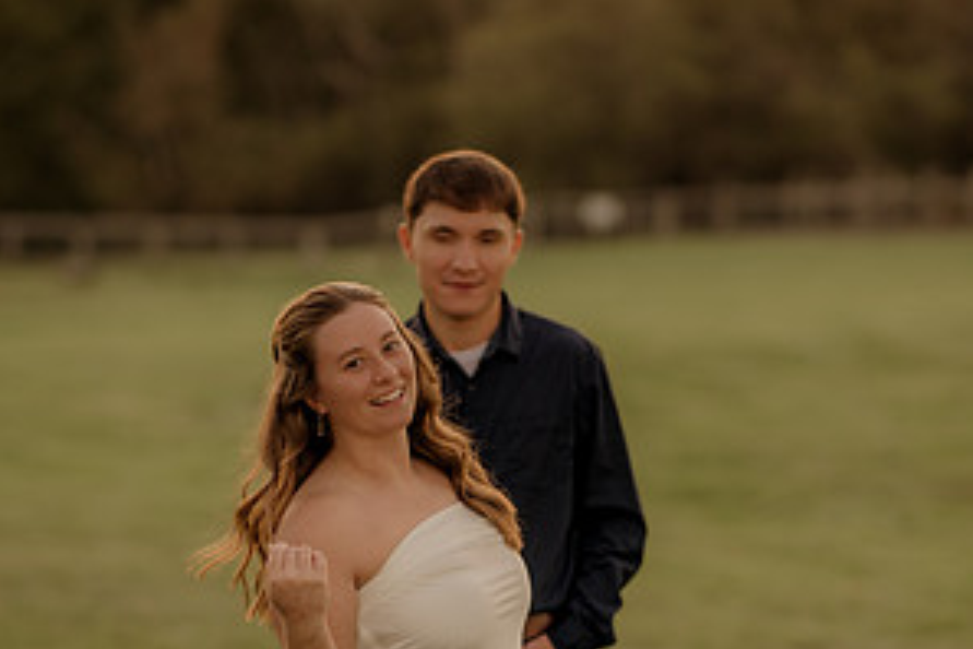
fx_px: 3486
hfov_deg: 15.9
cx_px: 488
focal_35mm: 129
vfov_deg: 10.6
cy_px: 577
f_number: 1.8
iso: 100
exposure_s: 1/125
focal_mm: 85
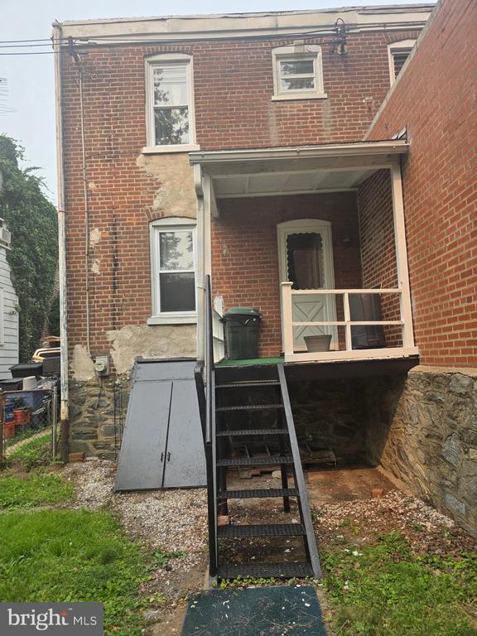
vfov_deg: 73.9
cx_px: 238
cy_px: 318
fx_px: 423
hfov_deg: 58.9
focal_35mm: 23
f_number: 1.7
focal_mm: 6.3
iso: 80
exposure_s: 1/2157
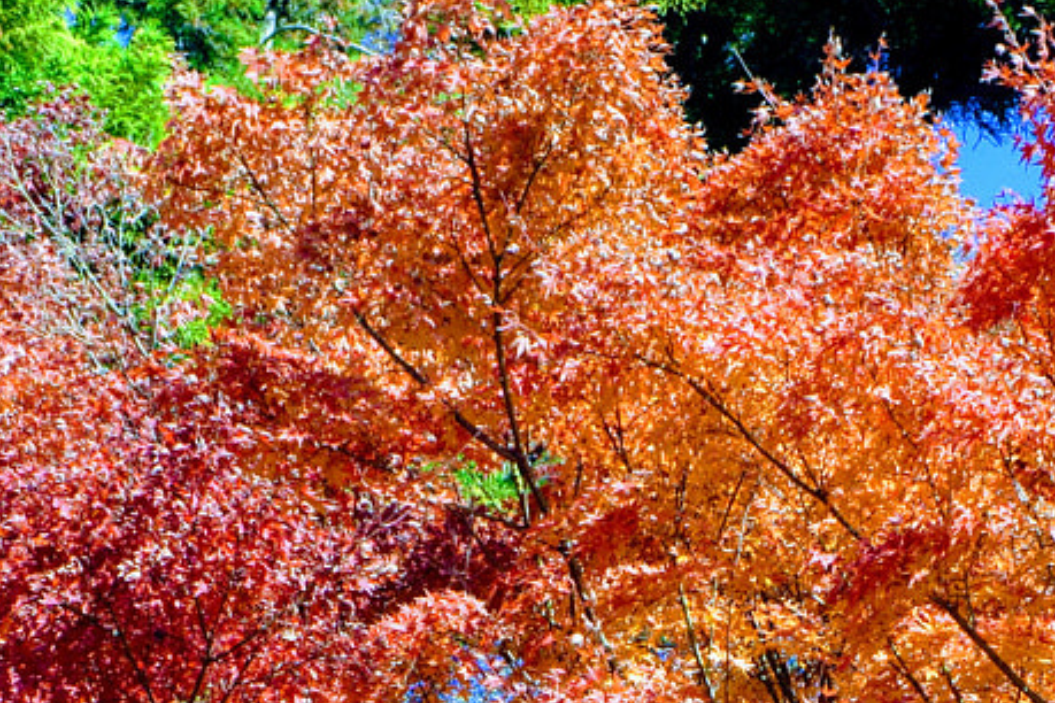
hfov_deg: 21.7
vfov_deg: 13.7
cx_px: 632
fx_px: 2755
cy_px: 1043
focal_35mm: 94
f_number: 8
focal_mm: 18
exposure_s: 1/250
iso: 250
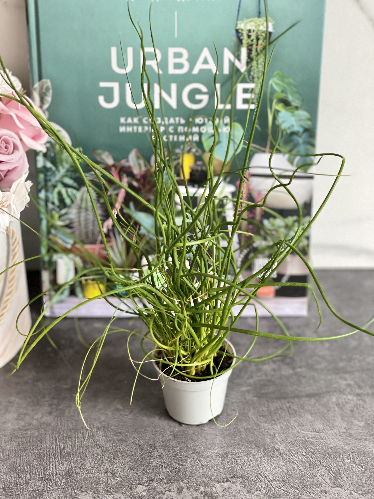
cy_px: 250
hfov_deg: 22.9
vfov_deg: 30.3
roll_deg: -0.2
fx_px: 922
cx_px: 187
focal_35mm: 64
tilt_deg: -31.2
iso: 250
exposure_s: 1/68
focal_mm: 7.5
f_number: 2.2
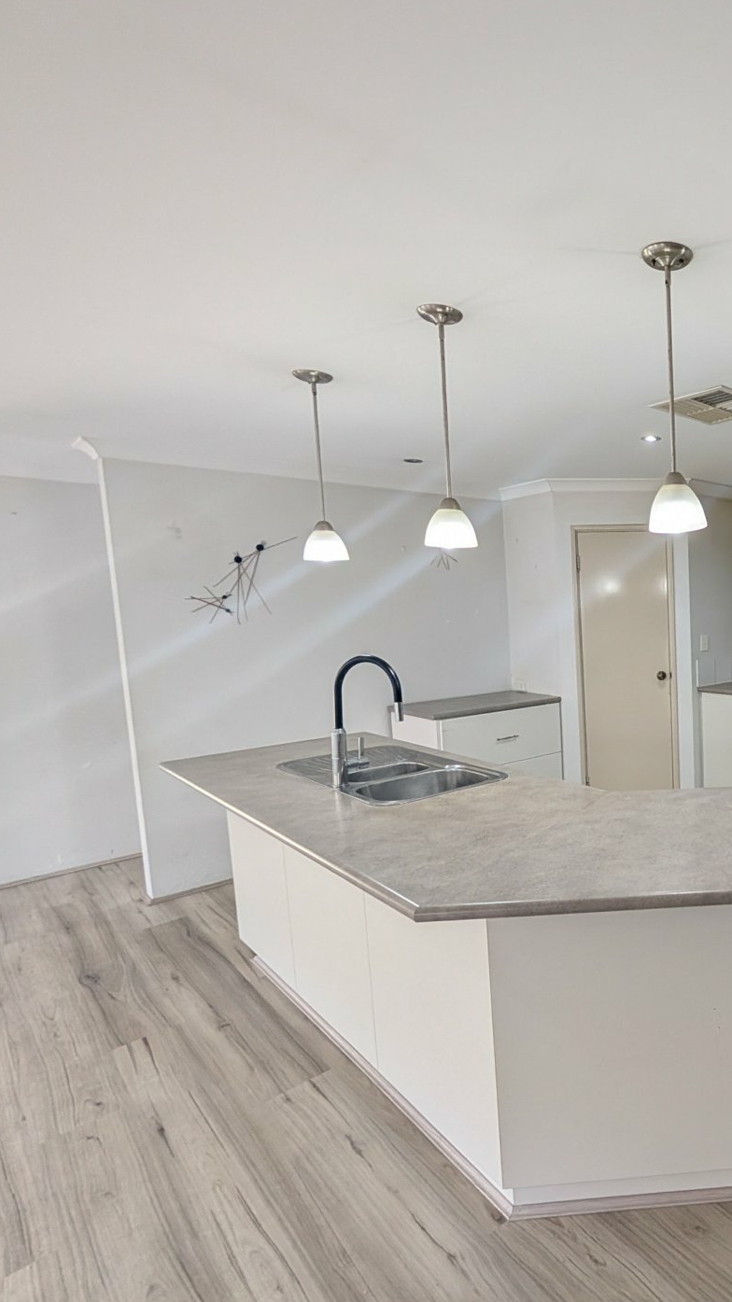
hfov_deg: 50.7
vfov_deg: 92.7
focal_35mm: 18
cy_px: 663
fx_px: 622
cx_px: 712
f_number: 1.7
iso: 90
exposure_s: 1/100
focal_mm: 2.02
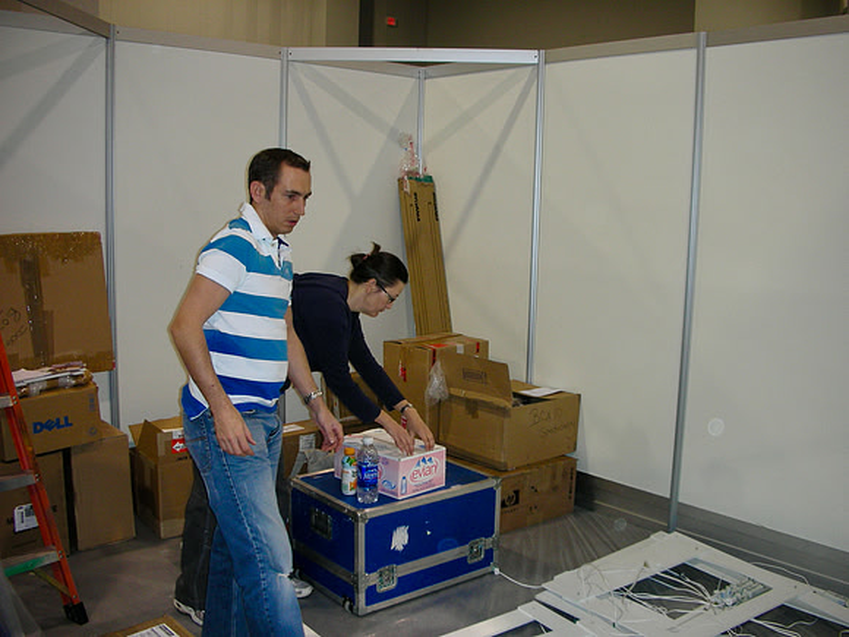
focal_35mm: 35
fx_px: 858
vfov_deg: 40.7
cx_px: 424
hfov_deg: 52.6
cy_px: 318
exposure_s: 1/60.1
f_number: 3
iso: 104
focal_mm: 5.8
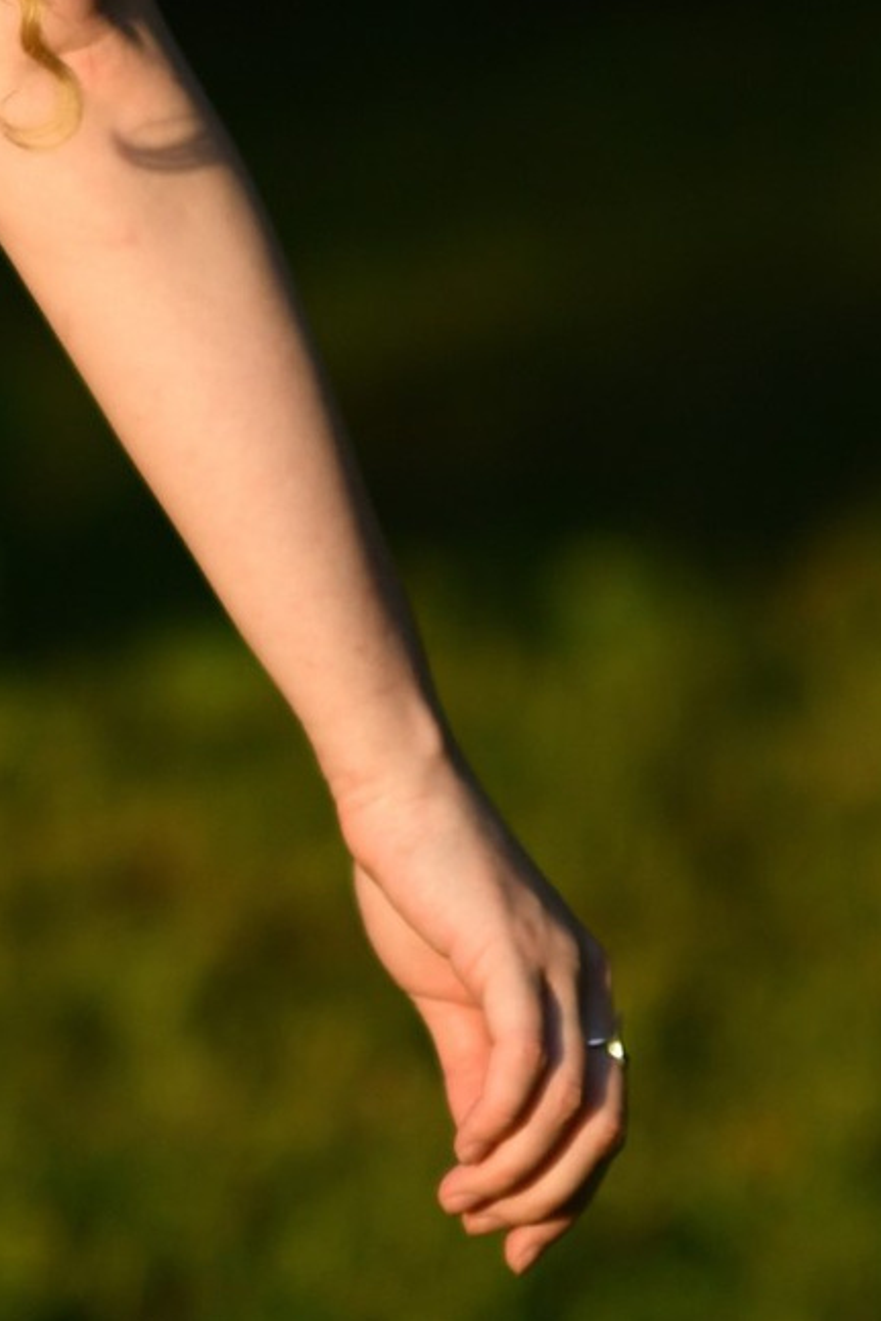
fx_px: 10896
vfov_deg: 6.9
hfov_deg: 4.6
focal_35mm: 297
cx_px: -910
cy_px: 609
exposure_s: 1/2000
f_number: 1.2
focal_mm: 50
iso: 64
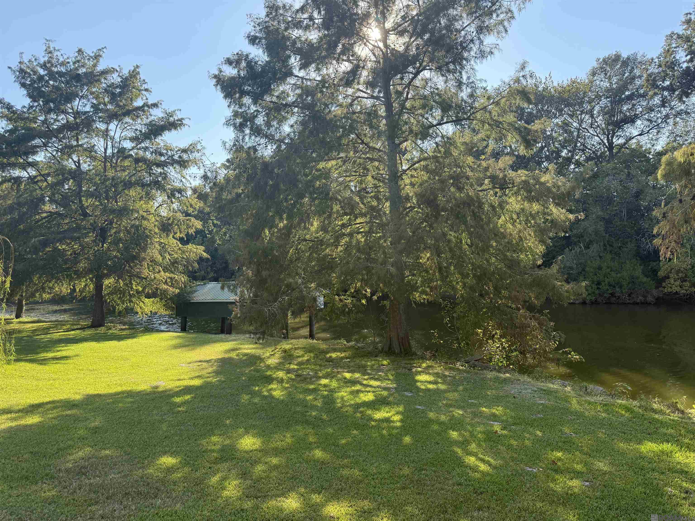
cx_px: 348
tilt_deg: -0.6
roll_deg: +2.0
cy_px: 260
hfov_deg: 71.6
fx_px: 482
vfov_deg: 56.8
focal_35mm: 24
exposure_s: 1/1464
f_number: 1.78
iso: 100
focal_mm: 6.76
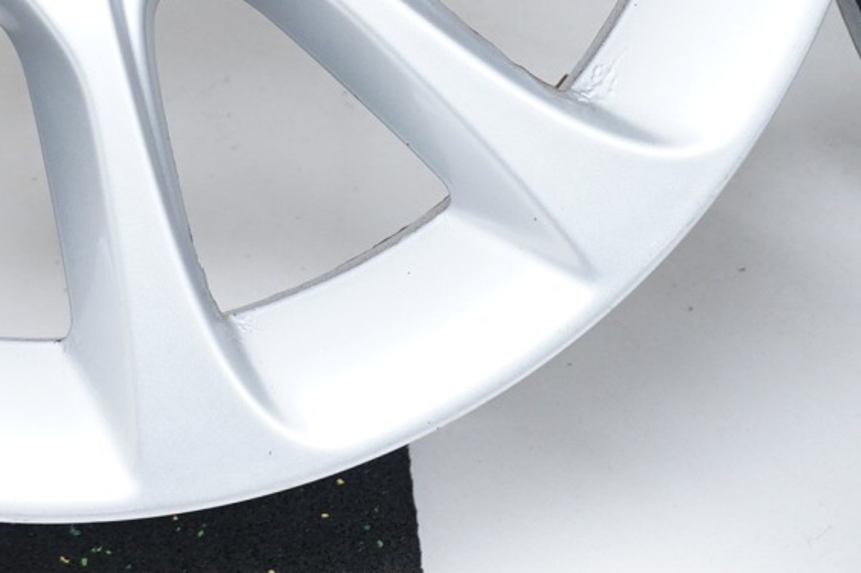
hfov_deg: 8.6
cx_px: 162
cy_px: -287
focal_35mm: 238
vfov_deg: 5.7
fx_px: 5689
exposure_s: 1/125
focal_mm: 70
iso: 250
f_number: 7.1
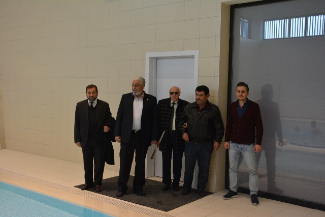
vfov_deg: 31.9
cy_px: 108
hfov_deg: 46.4
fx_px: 379
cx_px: 162
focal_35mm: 42
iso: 3200
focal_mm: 28
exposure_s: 1/160
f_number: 6.3
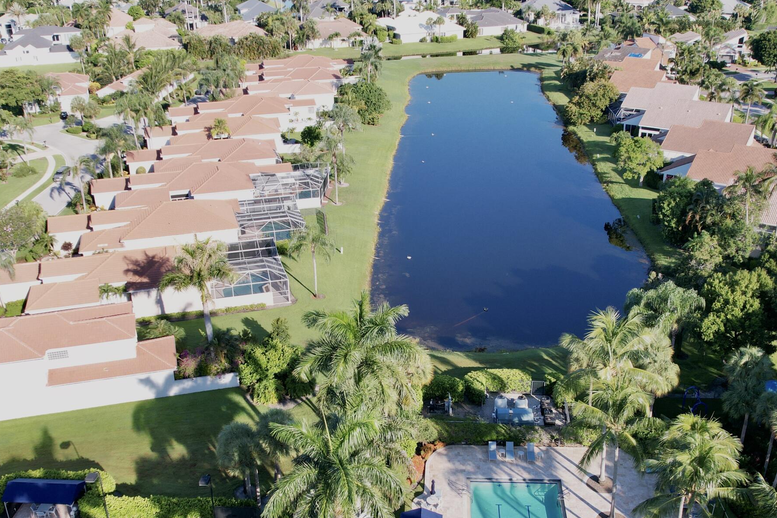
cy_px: 344
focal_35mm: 37
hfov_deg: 51.9
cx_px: 397
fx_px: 798
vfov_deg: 35.6
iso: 200
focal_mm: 8.38
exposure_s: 1/1000
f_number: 2.8
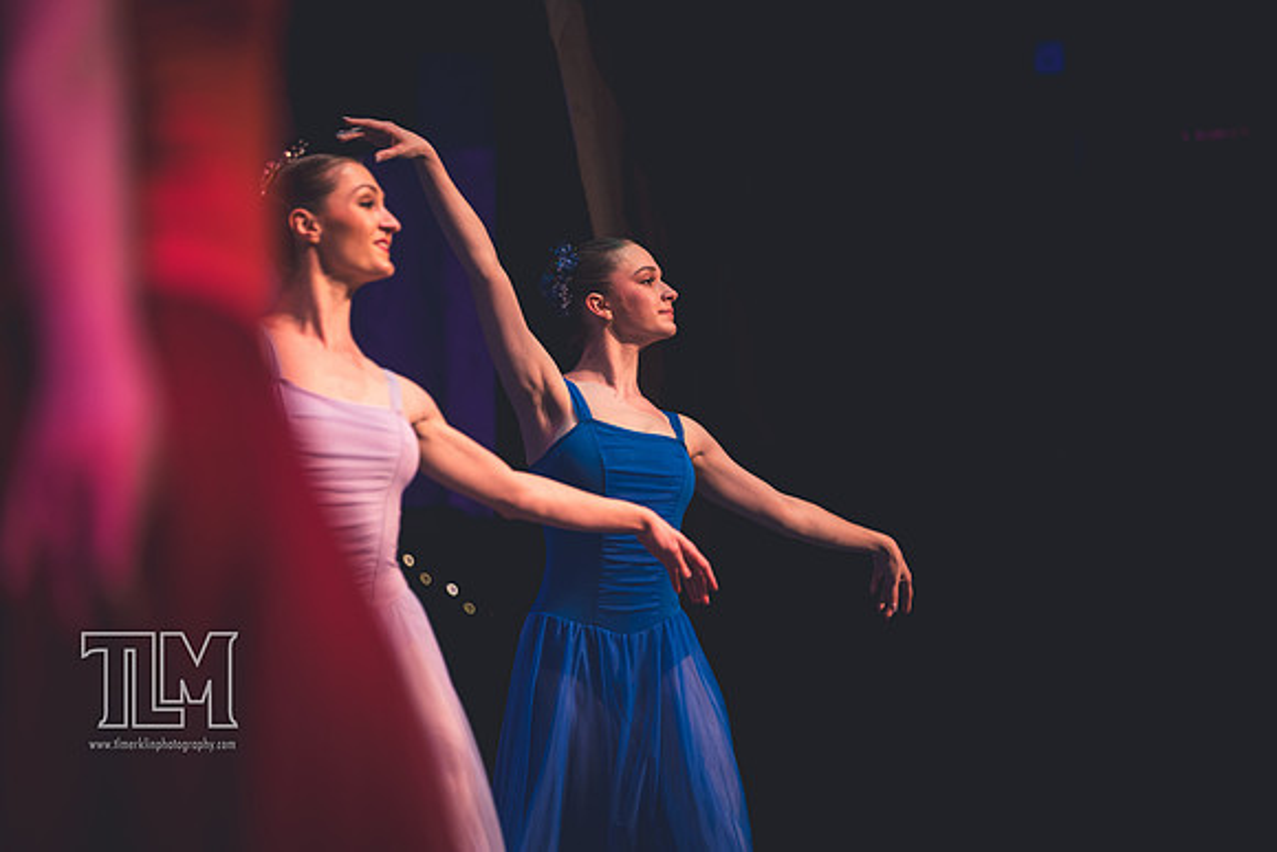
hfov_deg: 11.7
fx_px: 6209
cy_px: 426
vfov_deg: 7.9
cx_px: 638
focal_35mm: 175
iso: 1400
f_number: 2.8
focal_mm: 175
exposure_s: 1/250
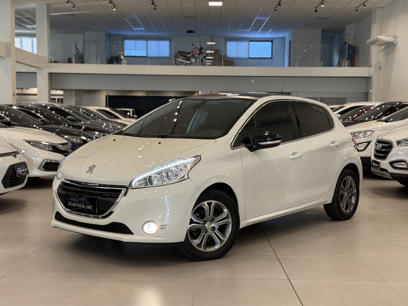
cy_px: 153
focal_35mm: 48
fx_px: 566
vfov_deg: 30.3
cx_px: 204
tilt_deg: -3.7
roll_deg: -0.5
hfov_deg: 39.7
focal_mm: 6.76
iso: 80
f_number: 1.78
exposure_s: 1/60
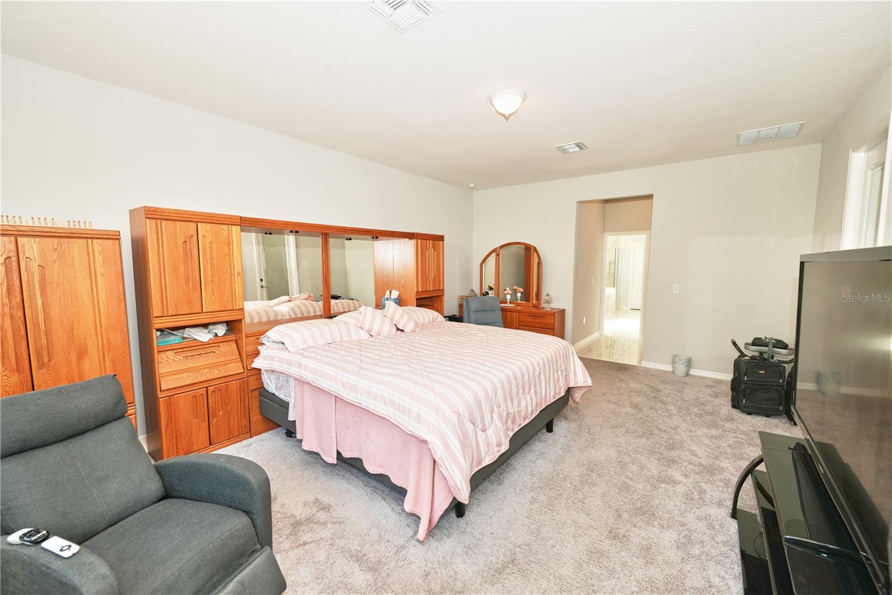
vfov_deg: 81.2
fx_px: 347
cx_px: 446
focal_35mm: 14
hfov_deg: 104.3
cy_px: 298
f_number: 4
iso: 400
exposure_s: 1/200
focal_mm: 14
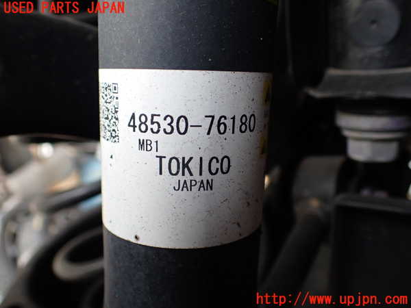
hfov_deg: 60.0
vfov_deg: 46.8
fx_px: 356
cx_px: 206
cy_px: 154
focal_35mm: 30
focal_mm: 5.4
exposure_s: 1/125
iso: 200
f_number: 2.3
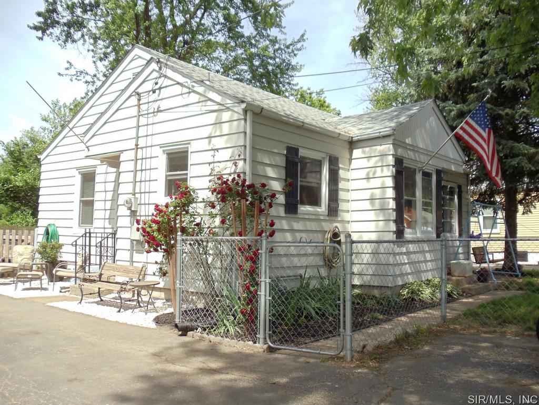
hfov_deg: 42.9
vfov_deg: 32.9
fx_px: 685
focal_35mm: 44
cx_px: 270
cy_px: 202
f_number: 7.1
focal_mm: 6
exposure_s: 1/125
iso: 200
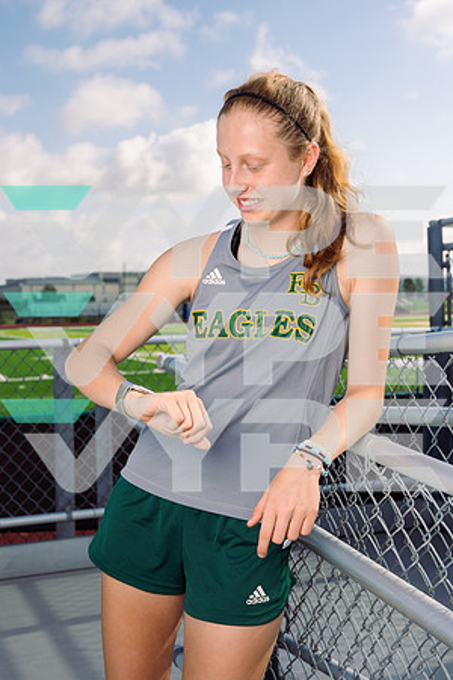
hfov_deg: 27.0
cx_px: 226
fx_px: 944
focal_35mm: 50
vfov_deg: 39.6
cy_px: 340
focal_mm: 50
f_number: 7.1
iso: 64
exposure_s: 1/250
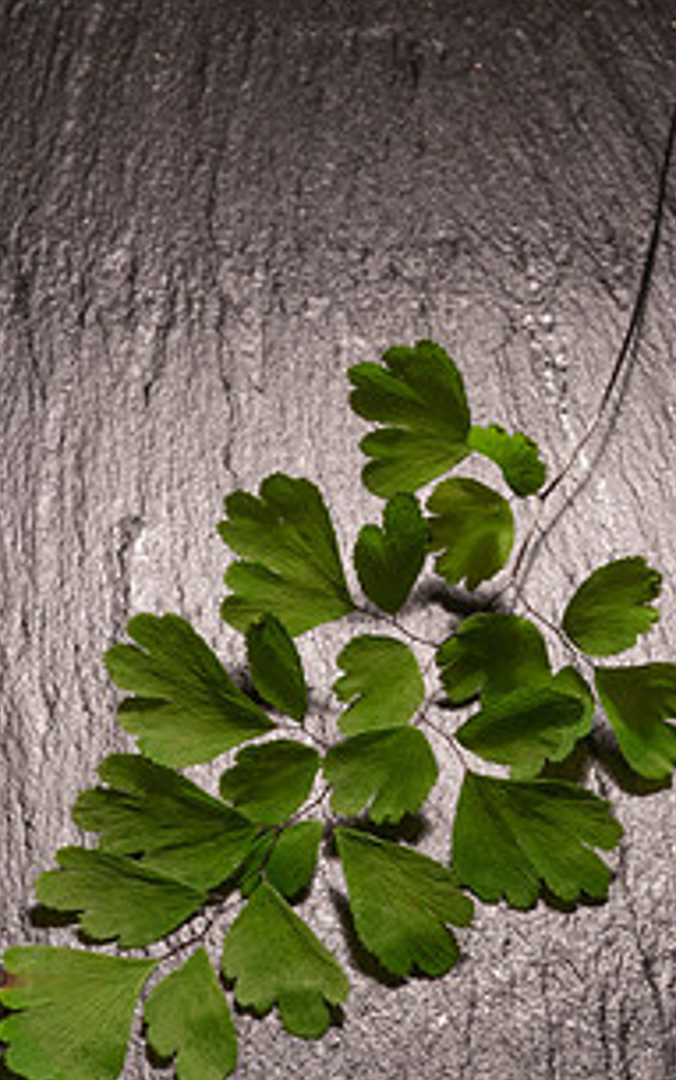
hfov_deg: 14.5
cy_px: 492
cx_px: 366
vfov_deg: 23.0
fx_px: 2649
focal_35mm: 90
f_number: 22
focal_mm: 60
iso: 200
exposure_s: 1/2
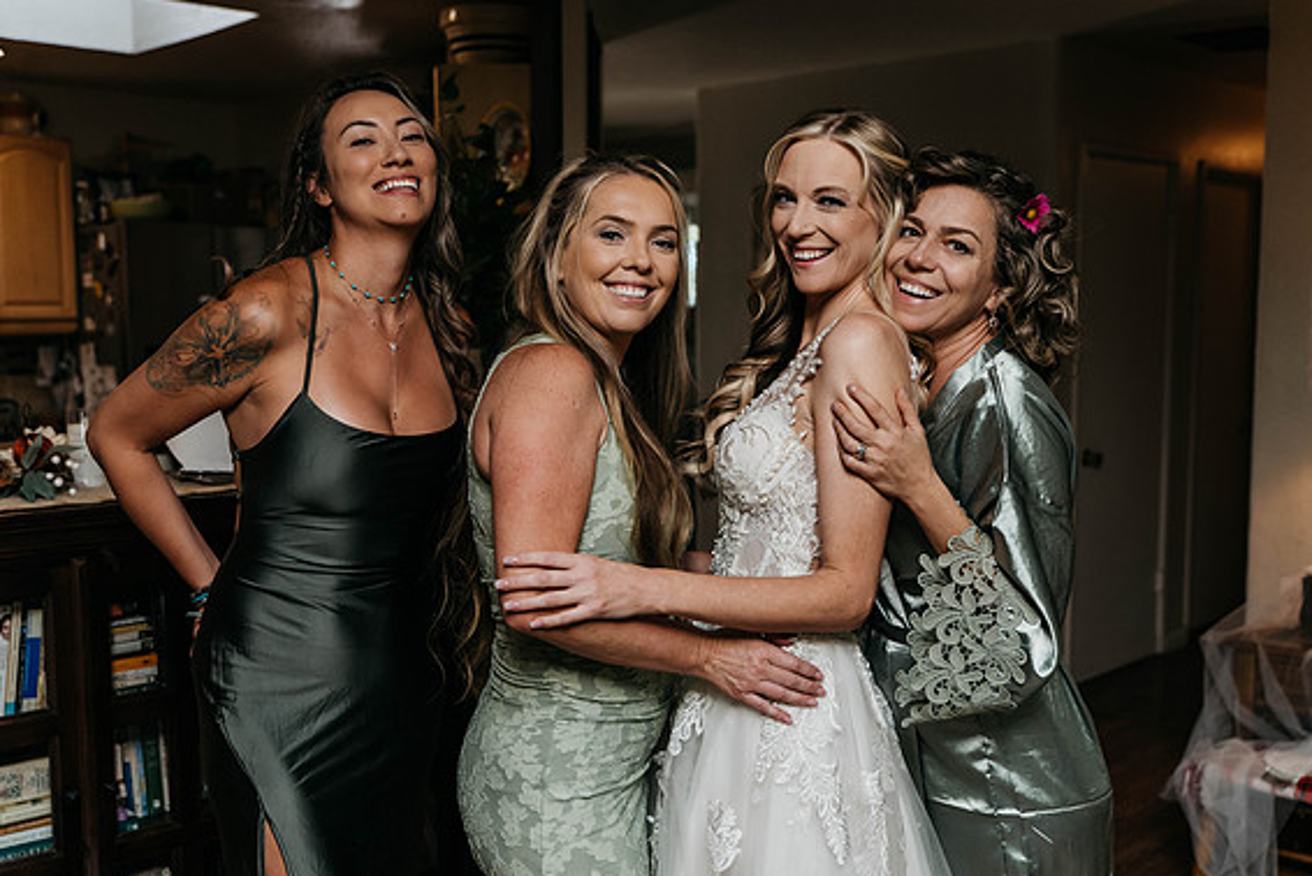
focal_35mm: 41
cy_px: 432
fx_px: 1495
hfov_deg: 47.4
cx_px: 654
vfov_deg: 32.7
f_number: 2.8
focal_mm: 40
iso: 1000
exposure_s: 1/640
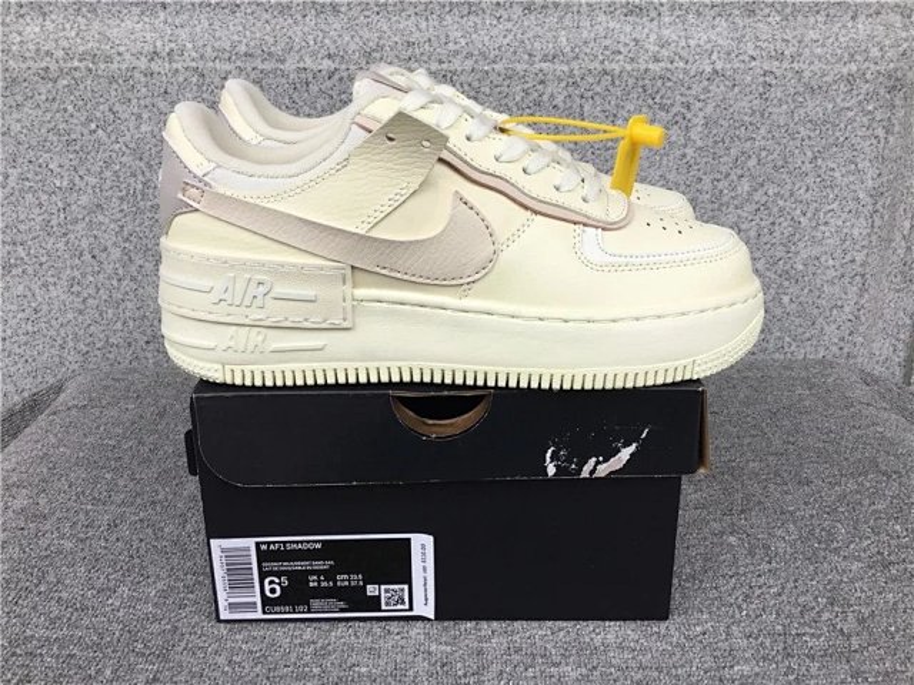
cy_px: 342
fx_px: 819
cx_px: 457
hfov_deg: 58.4
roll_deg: +0.5
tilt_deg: -19.5
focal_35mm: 31
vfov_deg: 45.4
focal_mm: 3.3
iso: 25
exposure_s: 1/188
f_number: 2.4
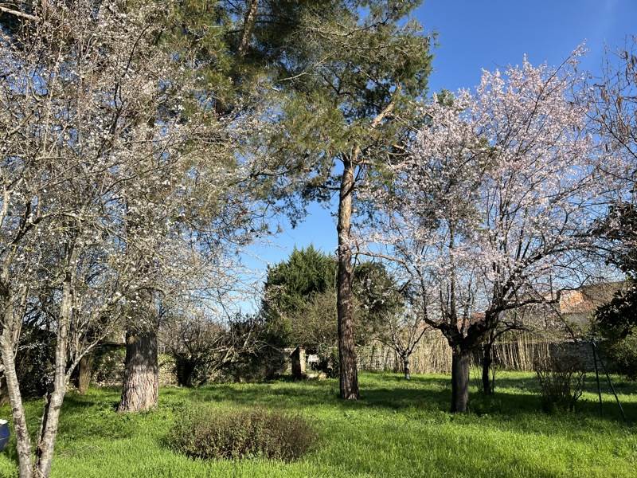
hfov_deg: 67.3
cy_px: 239
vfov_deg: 53.1
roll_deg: +1.4
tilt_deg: +13.7
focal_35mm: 26
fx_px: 478
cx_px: 318
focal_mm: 5.1
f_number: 1.6
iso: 50
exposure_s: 1/1957
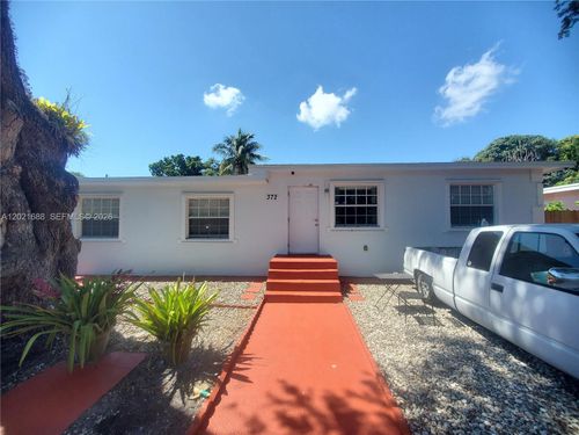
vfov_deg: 89.9
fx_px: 217
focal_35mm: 13
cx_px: 290
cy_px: 218
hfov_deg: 106.2
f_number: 2.2
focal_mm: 1.8
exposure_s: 1/621
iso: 50
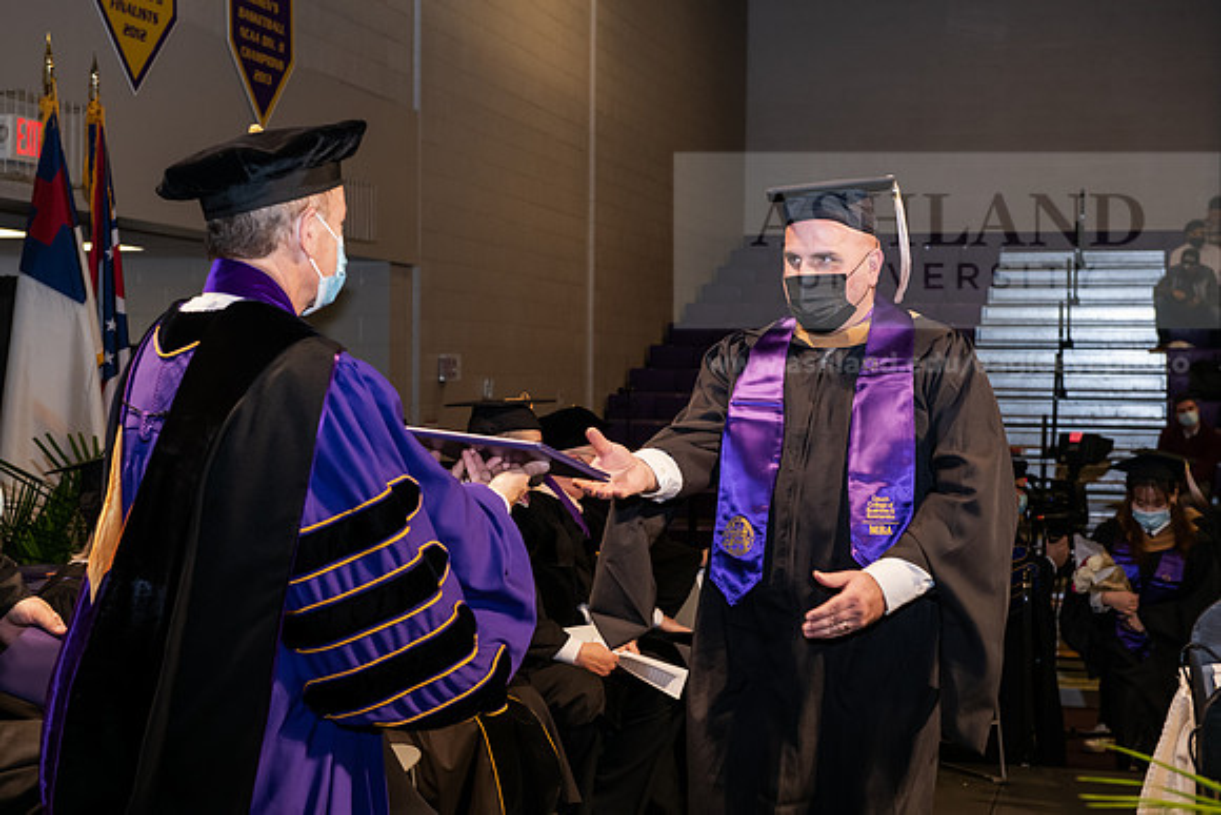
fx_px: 2103
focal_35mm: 62
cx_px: 610
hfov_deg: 32.4
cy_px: 408
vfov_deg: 21.9
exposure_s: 1/200
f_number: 6.3
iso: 1600
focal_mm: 62
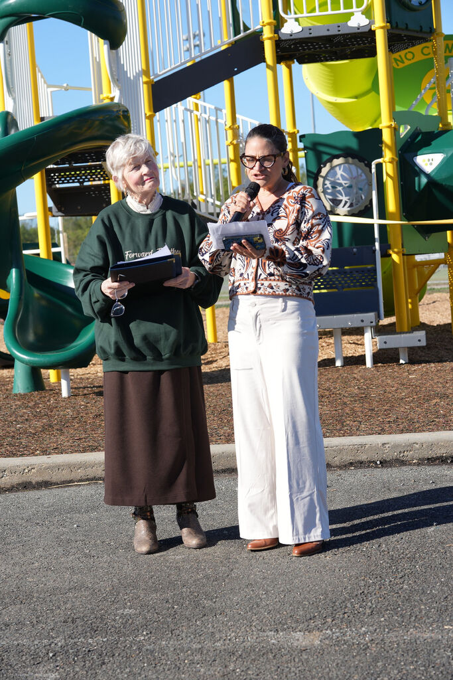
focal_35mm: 85
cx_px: 226
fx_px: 1604
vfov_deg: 23.9
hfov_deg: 16.1
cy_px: 340
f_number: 6.3
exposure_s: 1/250
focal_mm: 85
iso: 100
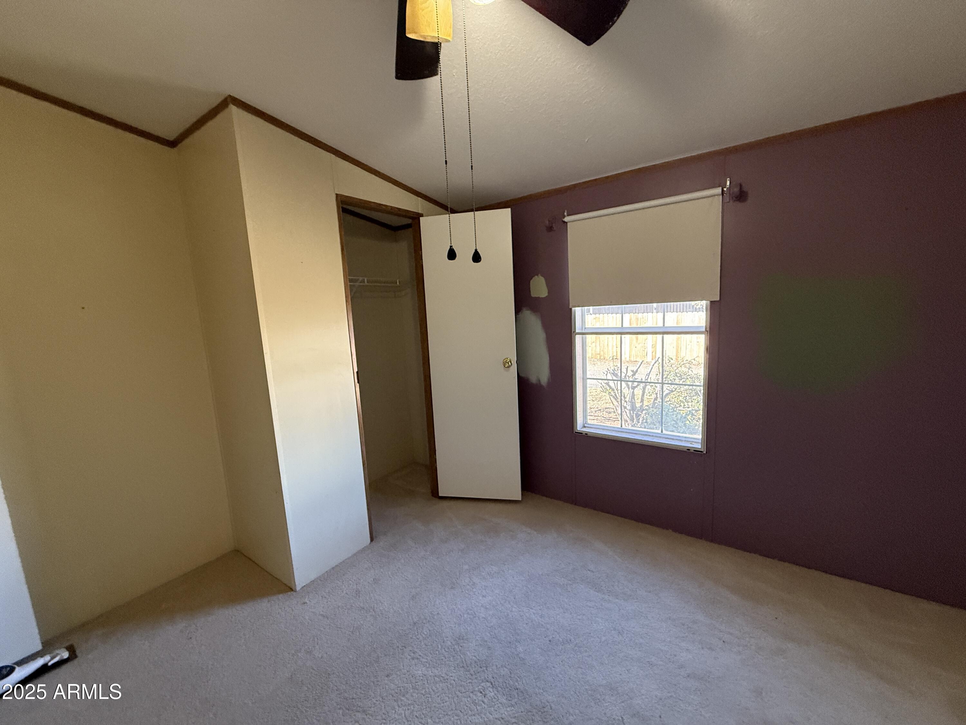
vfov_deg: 85.7
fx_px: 391
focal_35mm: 14
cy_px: 362
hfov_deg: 102.1
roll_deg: +3.4
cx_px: 483
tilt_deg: -5.8
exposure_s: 1/60
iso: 320
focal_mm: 2.22
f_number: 2.2
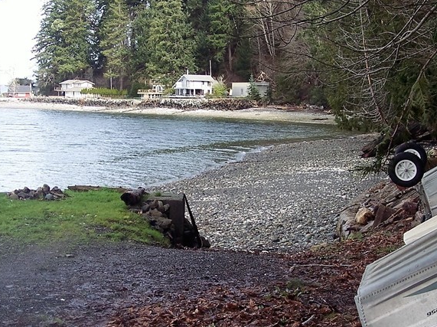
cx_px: 172
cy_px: 156
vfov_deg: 21.0
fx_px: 883
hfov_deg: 27.7
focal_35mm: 70
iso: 100
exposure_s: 1/350
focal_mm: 8
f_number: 3.4
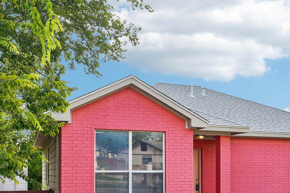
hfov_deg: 39.9
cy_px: 162
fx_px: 395
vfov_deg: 26.8
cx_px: 194
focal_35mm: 49
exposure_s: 1/160
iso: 100
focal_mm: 29
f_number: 8
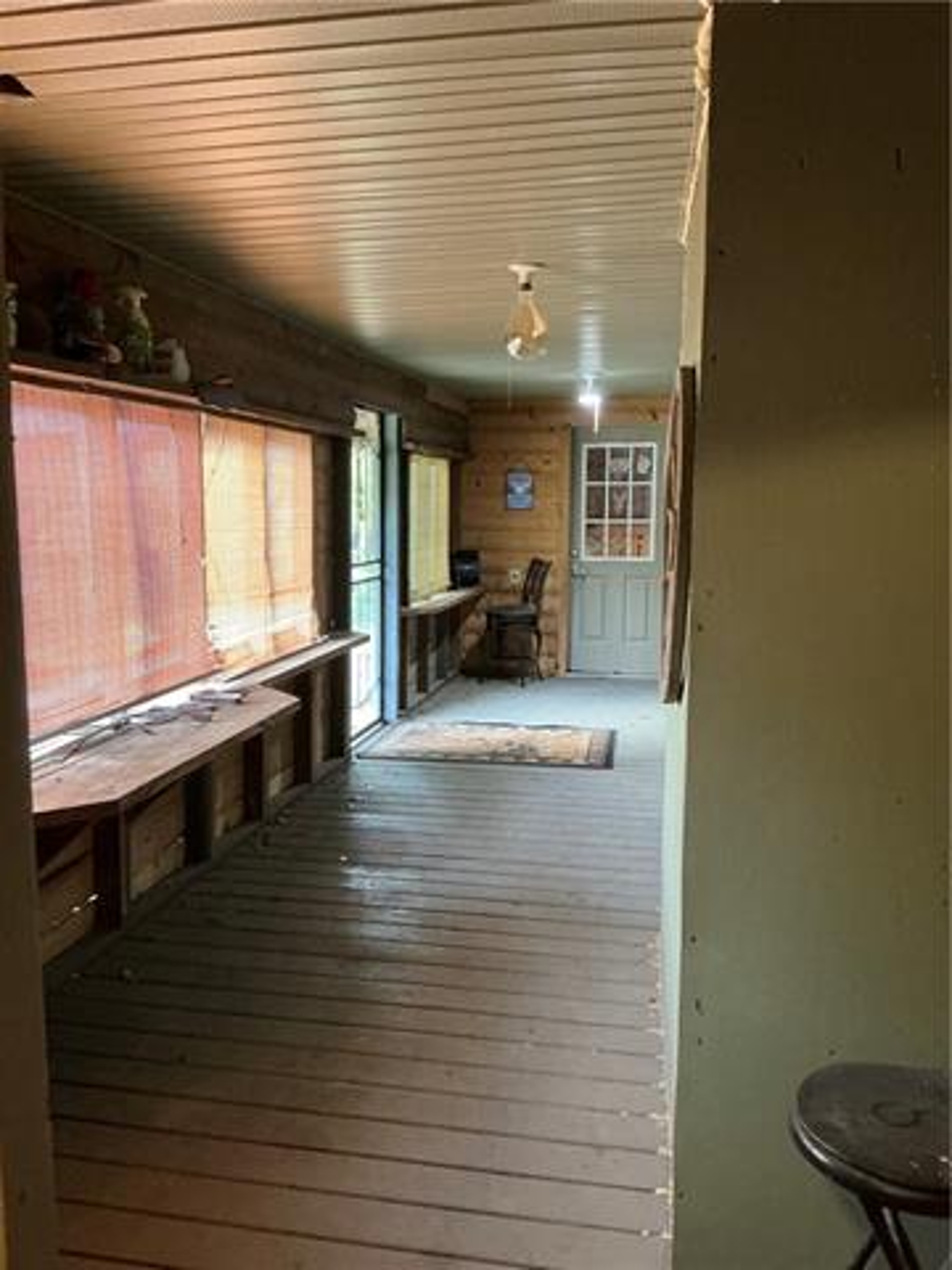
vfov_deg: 63.4
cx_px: 476
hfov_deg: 49.7
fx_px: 1027
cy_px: 635
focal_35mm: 28
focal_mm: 3
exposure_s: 1/30
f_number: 1.8
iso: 320
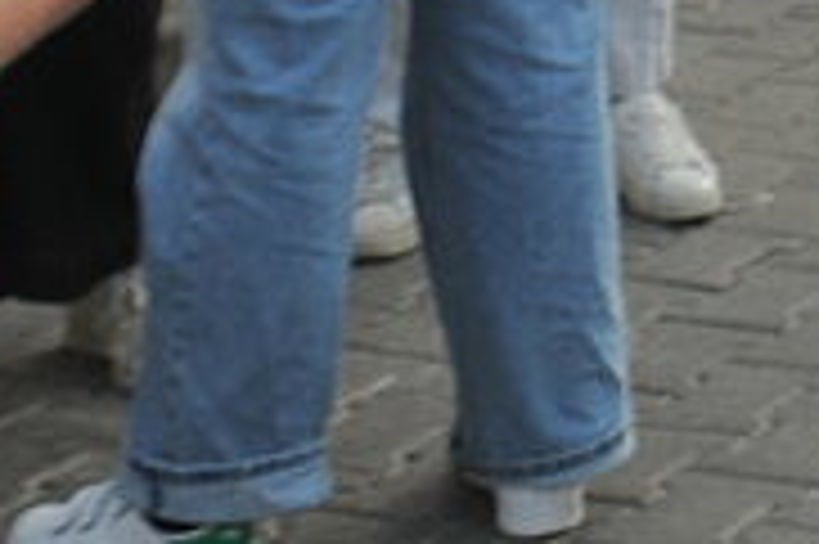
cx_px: 1836
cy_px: -1189
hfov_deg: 10.1
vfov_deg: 6.7
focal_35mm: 182
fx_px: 4137
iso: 200
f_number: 4.5
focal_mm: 18
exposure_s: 1/125
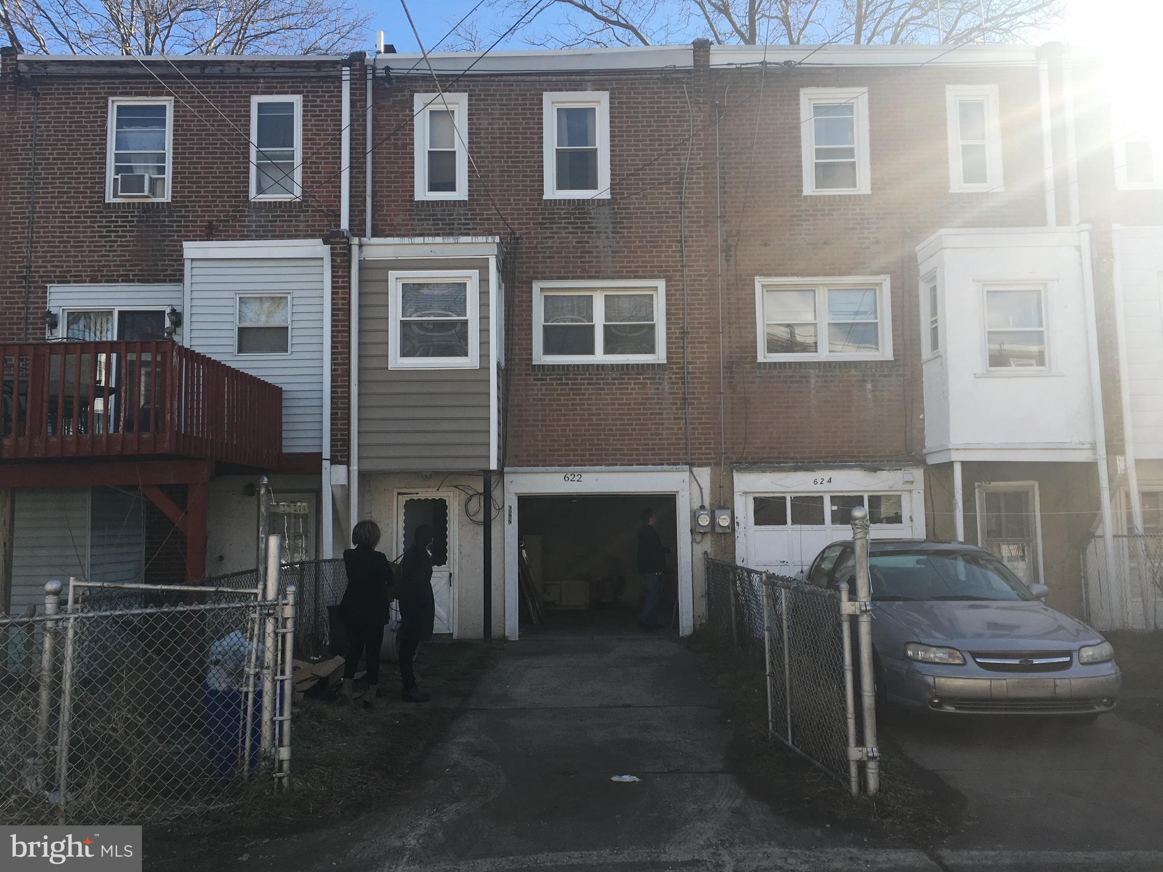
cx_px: 582
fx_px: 974
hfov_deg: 61.7
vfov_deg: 48.2
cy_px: 436
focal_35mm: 29
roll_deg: -0.1
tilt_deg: +5.4
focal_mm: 4.15
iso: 25
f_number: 2.2
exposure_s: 1/725
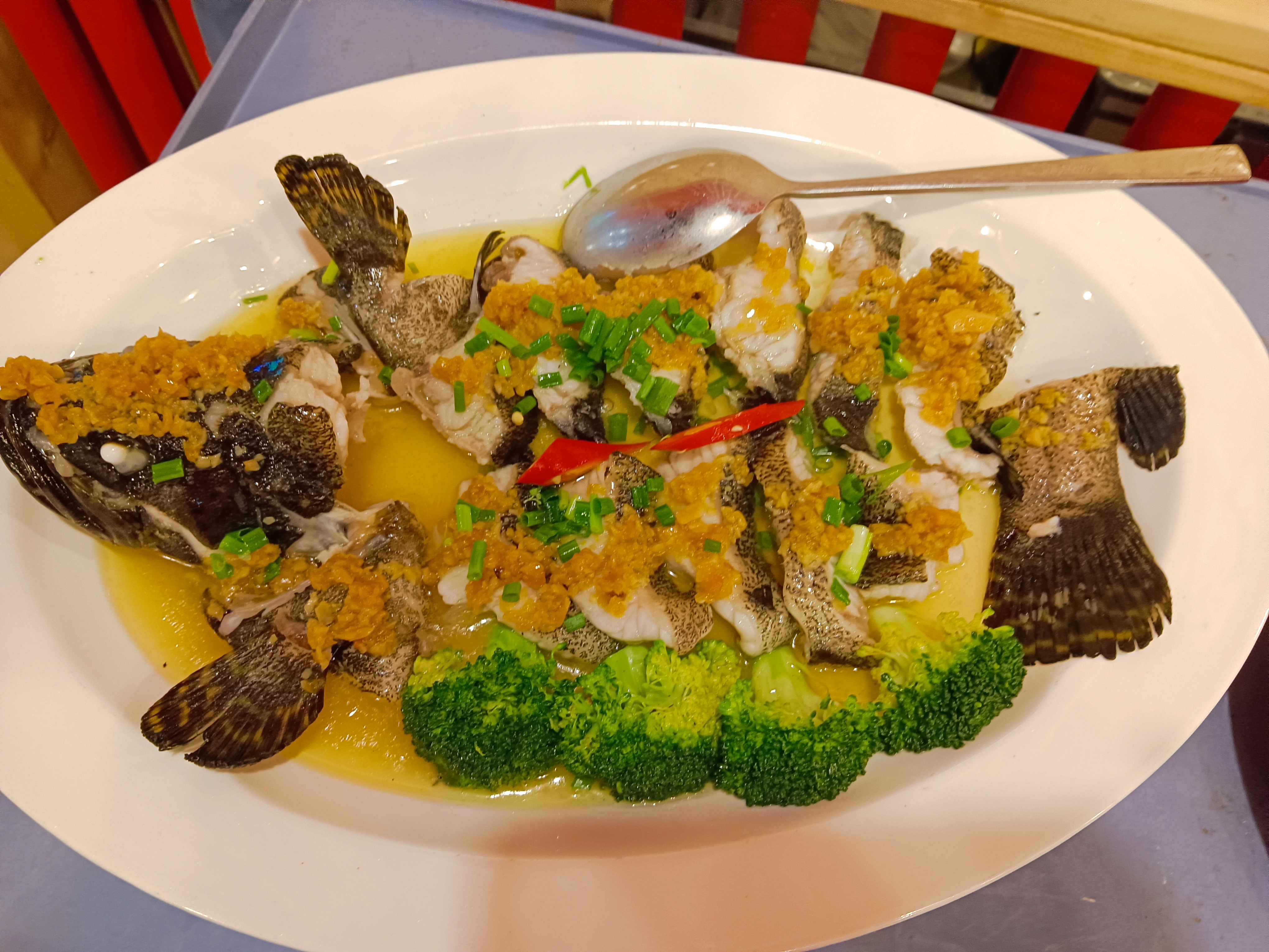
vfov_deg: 53.1
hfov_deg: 67.3
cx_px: 634
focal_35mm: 26
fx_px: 953
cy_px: 476
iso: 819
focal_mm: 4.05
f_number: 1.8
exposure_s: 1/33.3
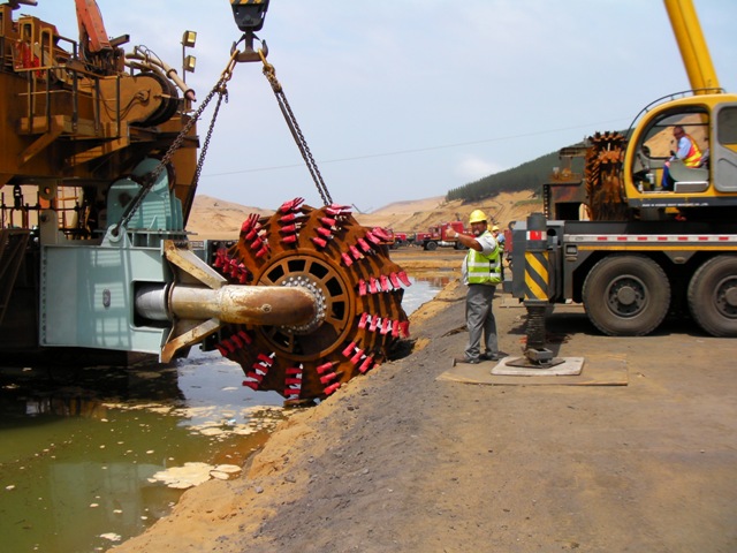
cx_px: 368
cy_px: 276
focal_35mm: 38
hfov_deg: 49.0
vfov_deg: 37.7
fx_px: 809
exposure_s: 1/410
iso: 50
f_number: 4.5
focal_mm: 6.3
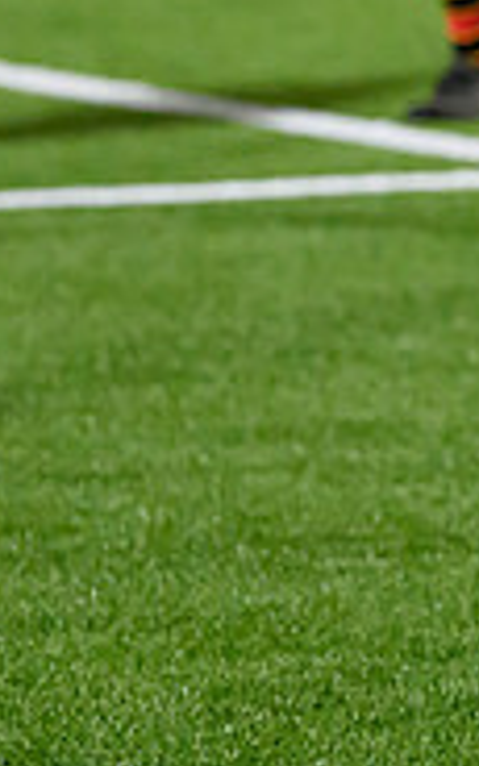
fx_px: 10757
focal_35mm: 515
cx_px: 1181
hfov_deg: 2.5
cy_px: 15
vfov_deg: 4.1
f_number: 3.2
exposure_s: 1/1600
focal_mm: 125
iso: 6400
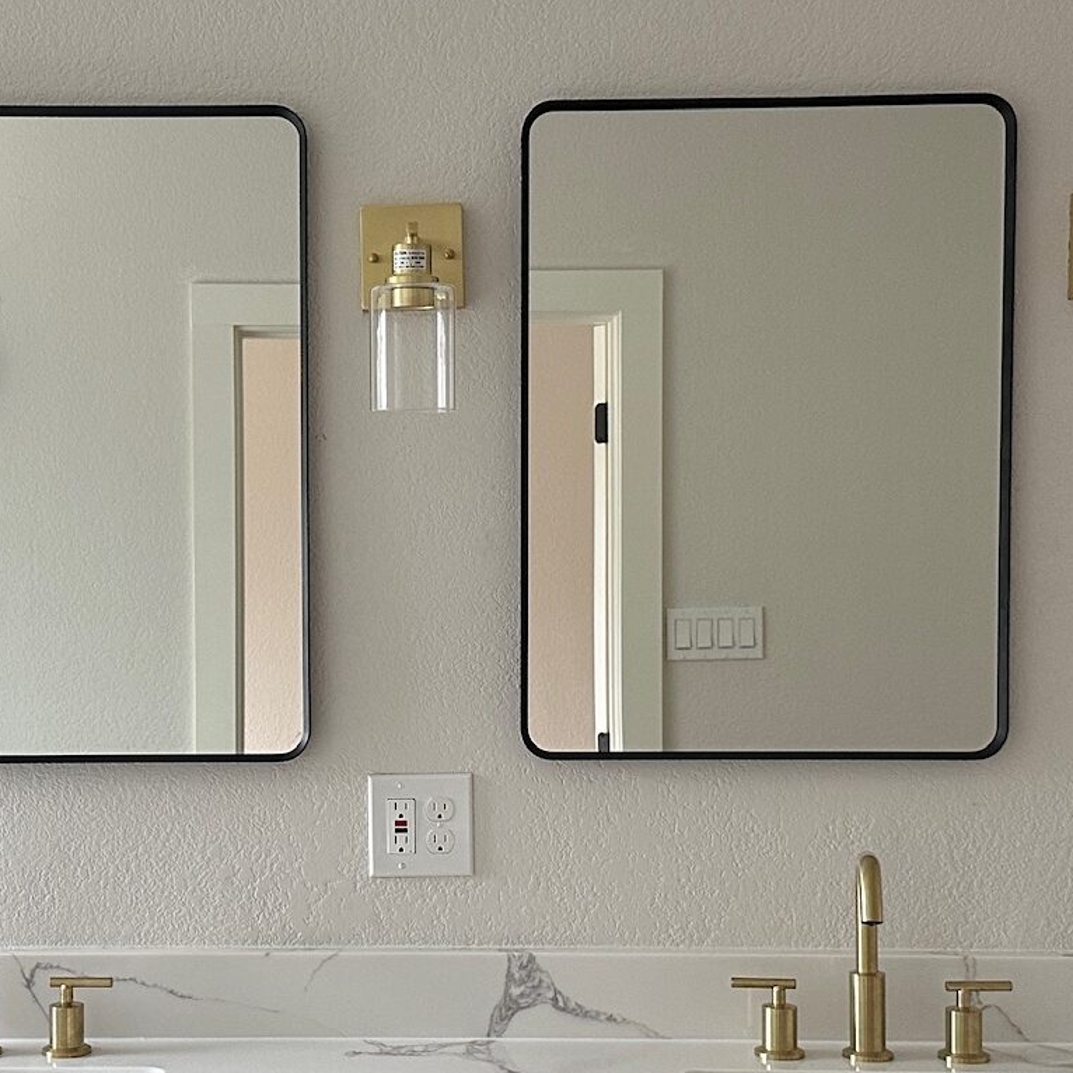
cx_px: 382
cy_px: 644
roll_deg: +0.3
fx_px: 1508
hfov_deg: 38.8
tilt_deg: -2.8
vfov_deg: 39.0
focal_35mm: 43
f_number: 1.78
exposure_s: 1/121
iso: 250
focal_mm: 6.86
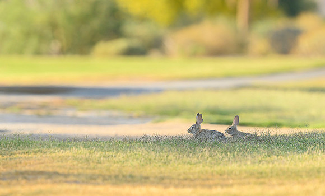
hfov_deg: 3.4
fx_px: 5415
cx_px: 162
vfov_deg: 2.1
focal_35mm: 617
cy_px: 94
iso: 500
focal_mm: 400
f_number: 4
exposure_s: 1/1250
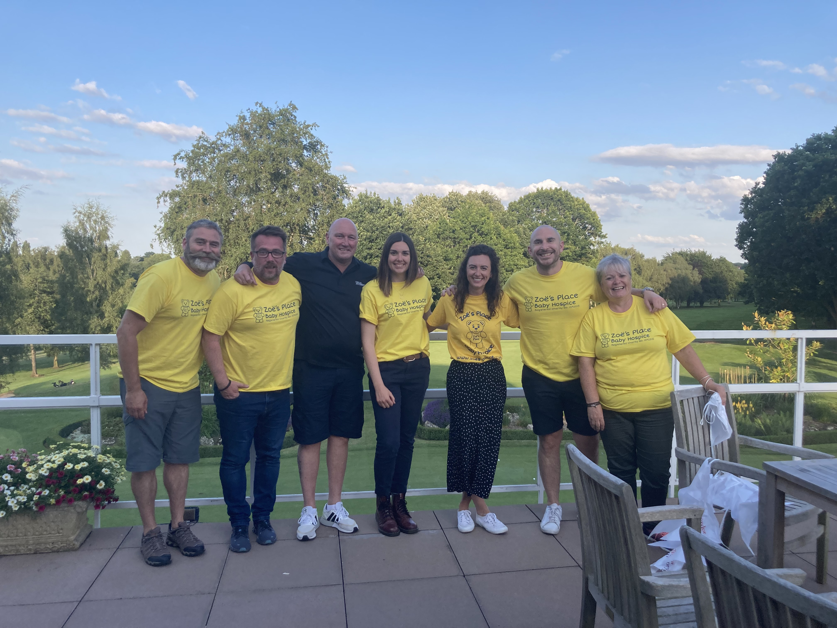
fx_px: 677
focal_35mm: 28
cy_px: 314
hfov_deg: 63.4
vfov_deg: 49.7
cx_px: 418
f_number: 1.8
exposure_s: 1/941
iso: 20
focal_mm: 3.99
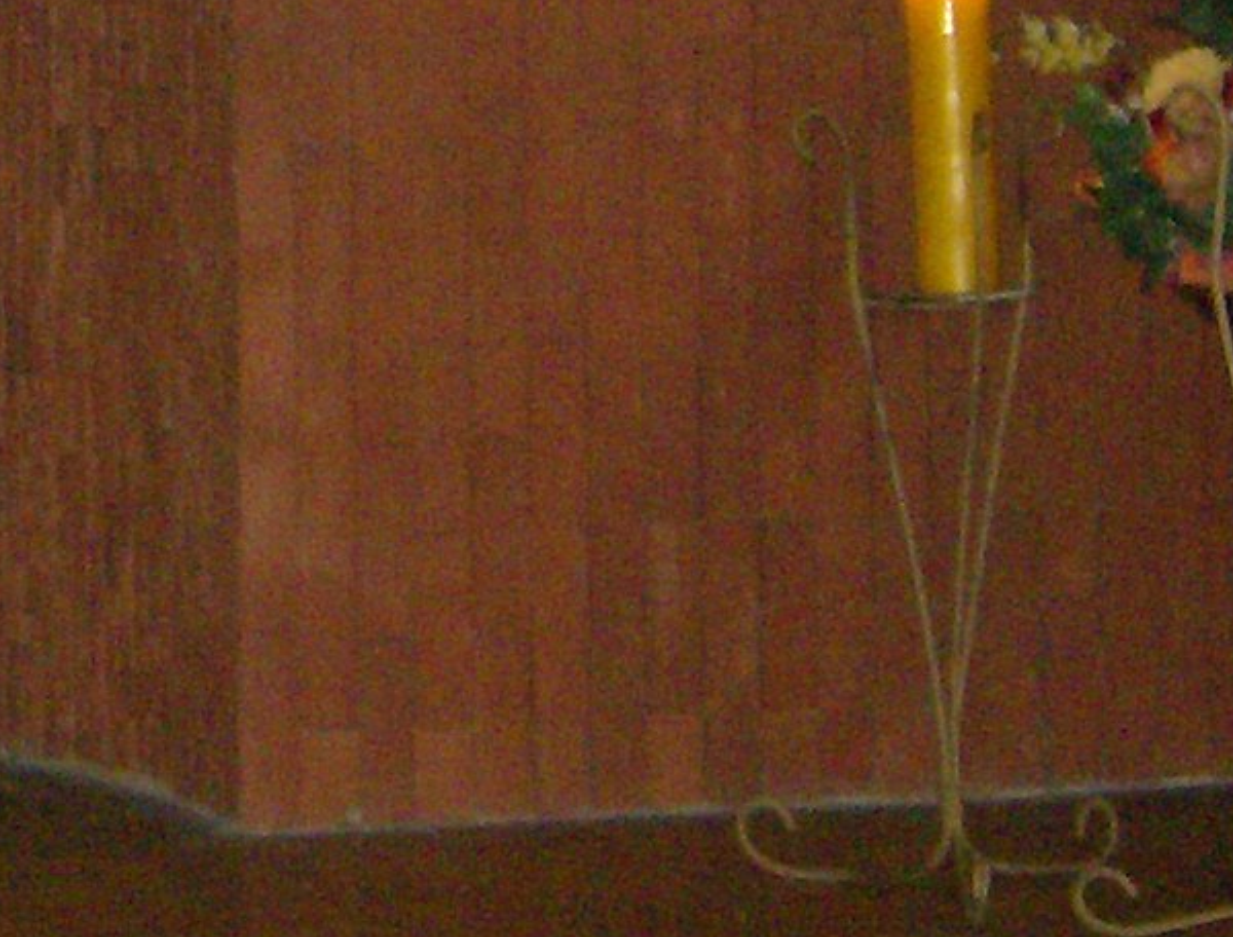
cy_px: -427
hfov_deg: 11.3
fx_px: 6013
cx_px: -559
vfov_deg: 8.7
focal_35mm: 168
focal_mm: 6
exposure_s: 1/60
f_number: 2.8
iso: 200
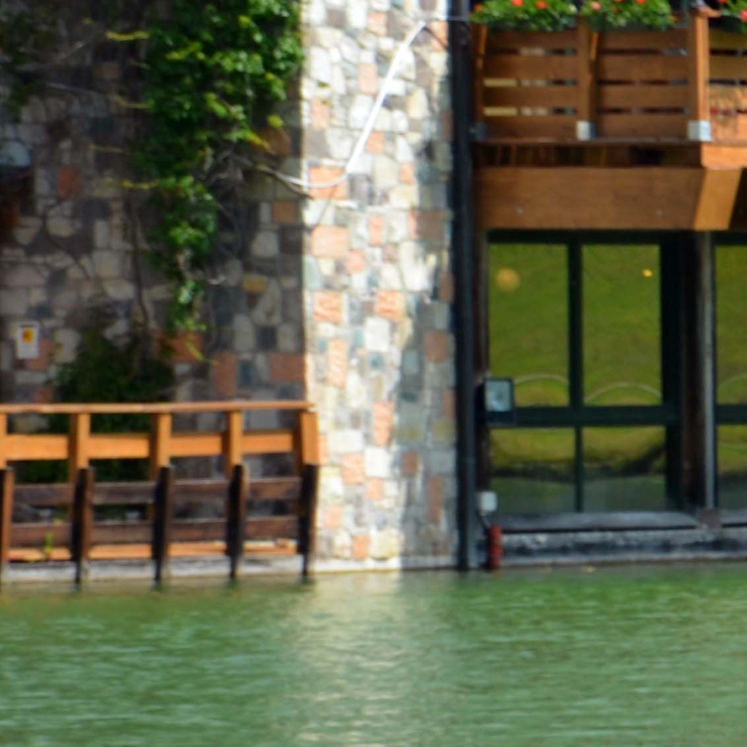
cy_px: 378
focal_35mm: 583
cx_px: 1545
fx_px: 14230
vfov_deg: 3.0
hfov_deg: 3.0
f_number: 8
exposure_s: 1/250
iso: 140
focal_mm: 105
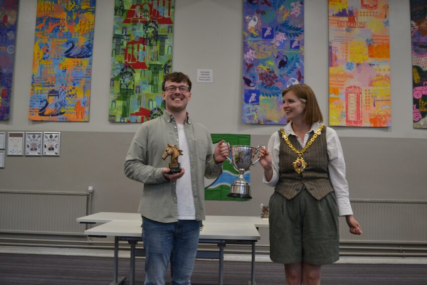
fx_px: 391
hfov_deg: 57.2
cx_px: 214
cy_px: 142
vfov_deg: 40.0
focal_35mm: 33
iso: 900
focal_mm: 22
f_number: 4
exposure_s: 1/60
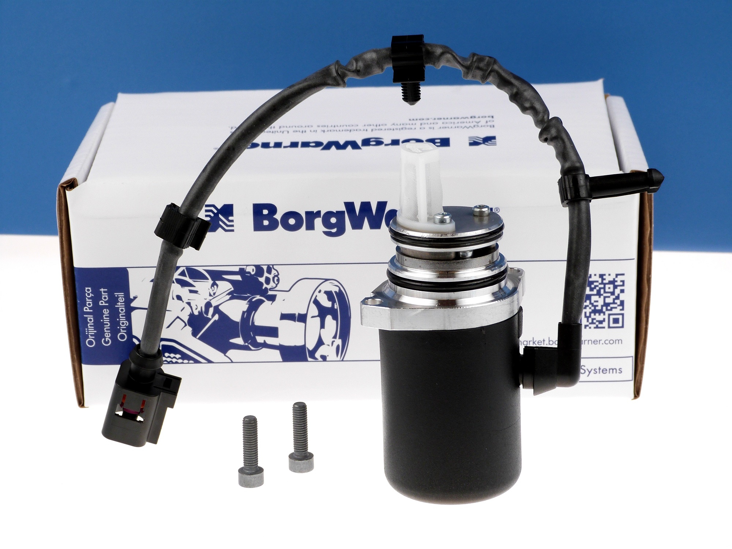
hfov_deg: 19.1
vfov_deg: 14.4
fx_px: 2178
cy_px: 274
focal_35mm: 103
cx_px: 366
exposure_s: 1/100
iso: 100
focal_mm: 18.6
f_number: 3.5
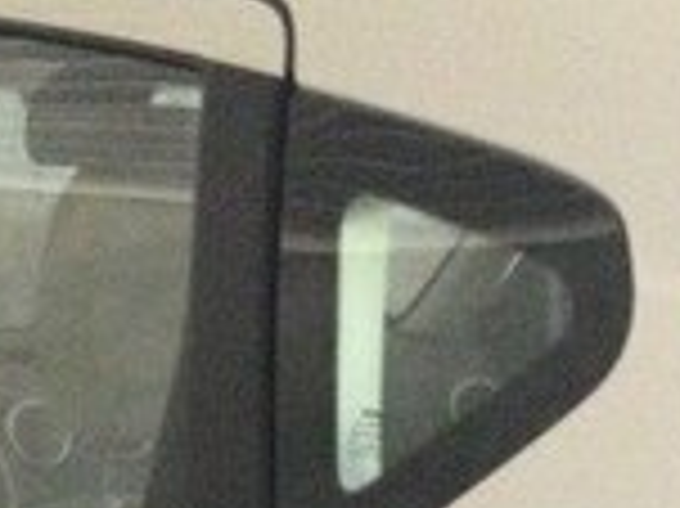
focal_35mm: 144
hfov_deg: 13.7
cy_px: 1036
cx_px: 500
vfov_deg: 9.6
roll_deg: -0.5
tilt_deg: -19.0
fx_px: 2827
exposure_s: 1/15
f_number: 2.4
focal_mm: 4.12
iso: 400
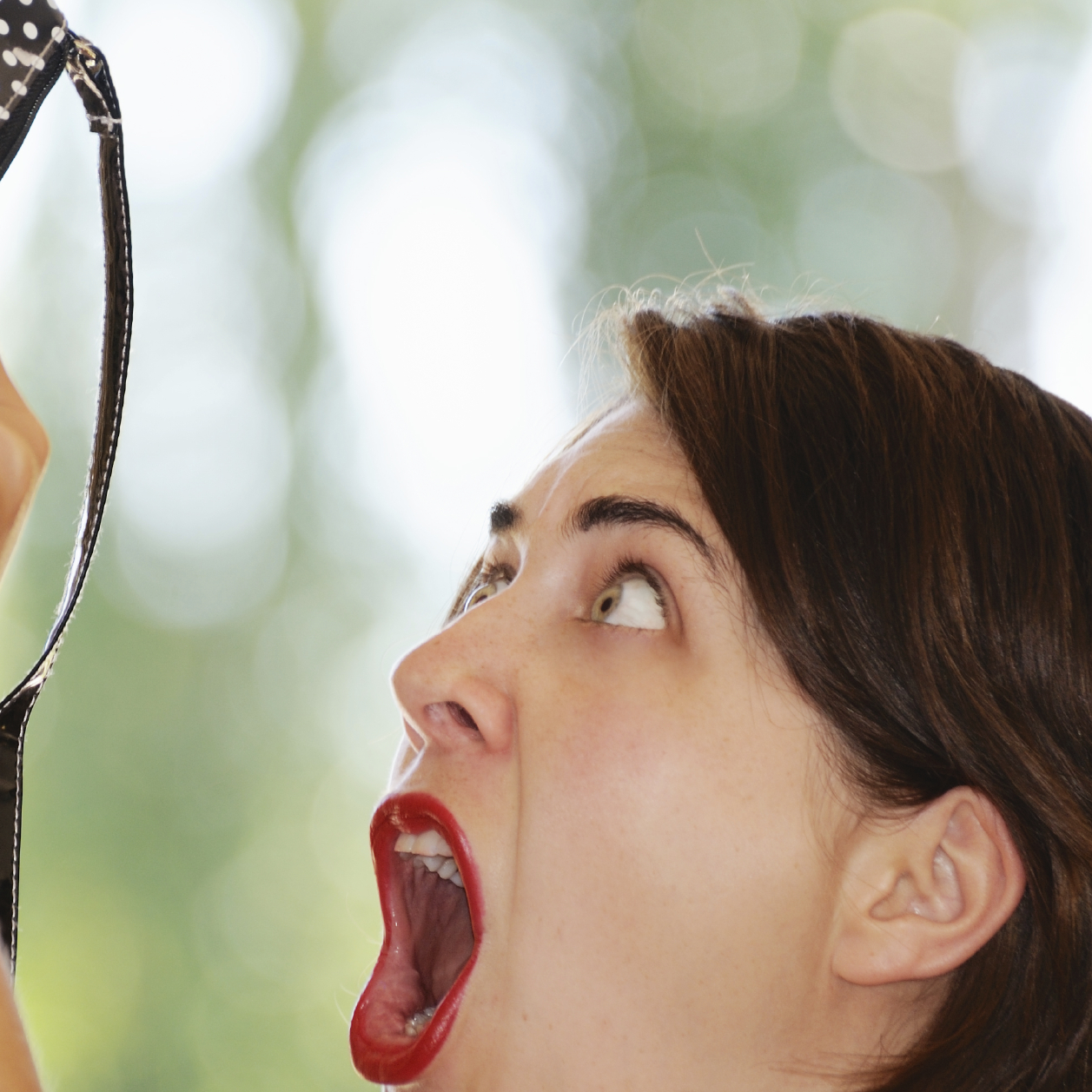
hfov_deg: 3.5
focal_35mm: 496
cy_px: 603
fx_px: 17702
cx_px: 360
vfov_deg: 3.5
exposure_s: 1/100
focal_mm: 270
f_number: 5.6
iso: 200
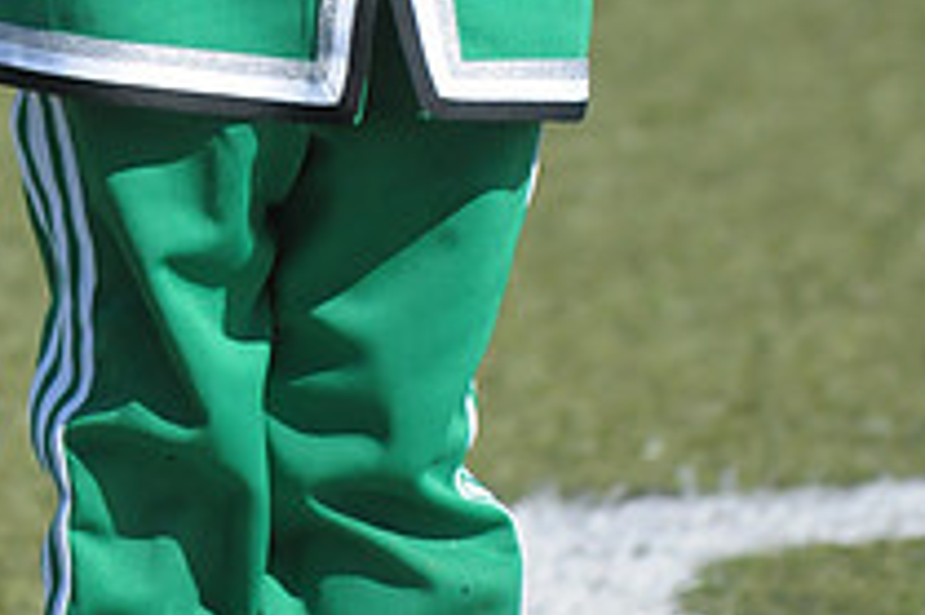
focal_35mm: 831
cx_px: 321
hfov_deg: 2.5
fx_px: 21335
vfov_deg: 1.6
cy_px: -664
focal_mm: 200
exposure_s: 1/8000
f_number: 4
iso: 1000
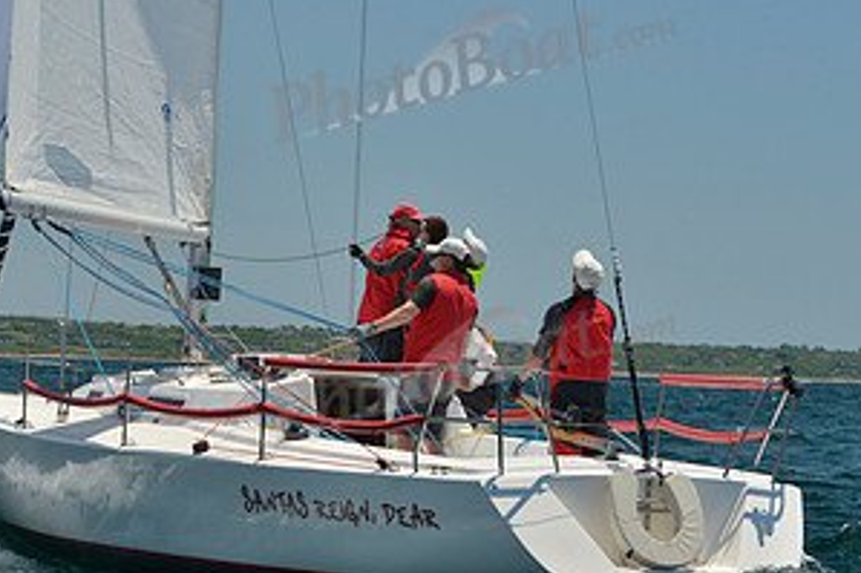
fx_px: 3251
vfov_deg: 10.1
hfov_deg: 15.0
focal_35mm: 136
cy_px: 258
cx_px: 124
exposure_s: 1/800
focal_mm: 70
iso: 400
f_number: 8
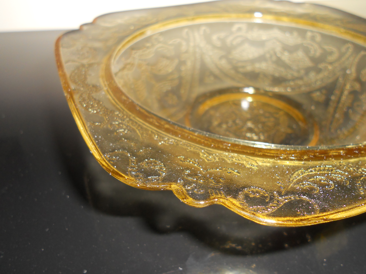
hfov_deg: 56.8
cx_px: 183
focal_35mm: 32
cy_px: 137
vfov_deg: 44.2
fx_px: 338
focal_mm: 5.8
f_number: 8.8
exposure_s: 1/25
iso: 200
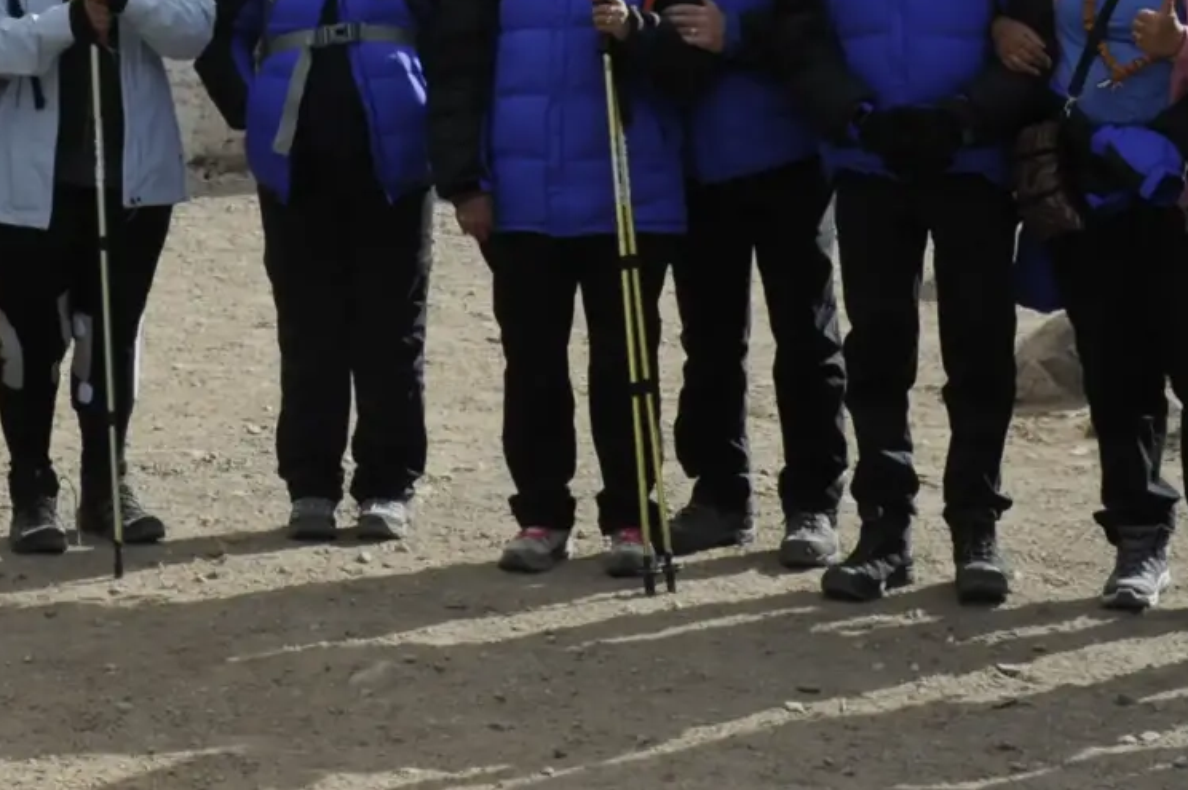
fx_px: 3858
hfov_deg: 17.5
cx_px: 382
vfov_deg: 11.2
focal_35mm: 117
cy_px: -436
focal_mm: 34
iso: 1250
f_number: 16
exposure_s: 1/1000
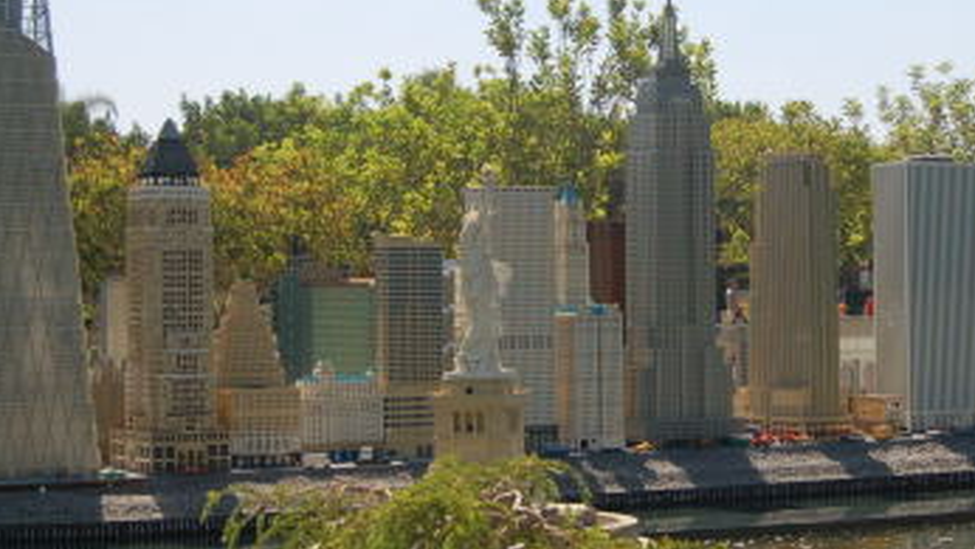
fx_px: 2405
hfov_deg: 22.8
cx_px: 659
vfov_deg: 13.0
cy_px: 206
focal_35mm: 93
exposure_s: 1/500
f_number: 5
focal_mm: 32
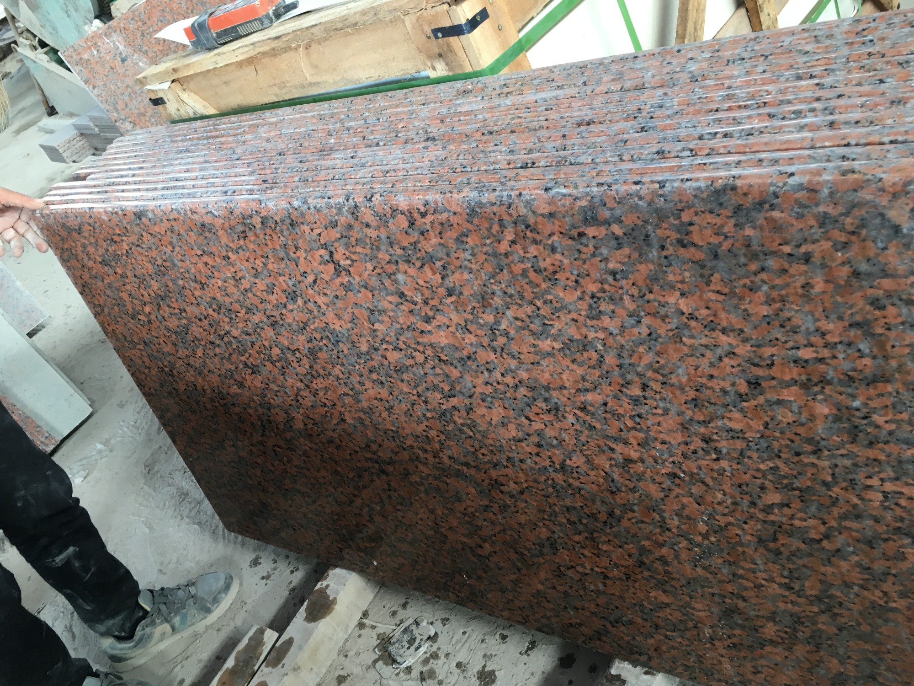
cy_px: 343
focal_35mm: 29
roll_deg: +24.8
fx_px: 766
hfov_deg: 61.7
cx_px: 457
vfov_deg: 48.2
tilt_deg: -36.5
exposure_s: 1/33
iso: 80
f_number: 2.2
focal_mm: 4.15
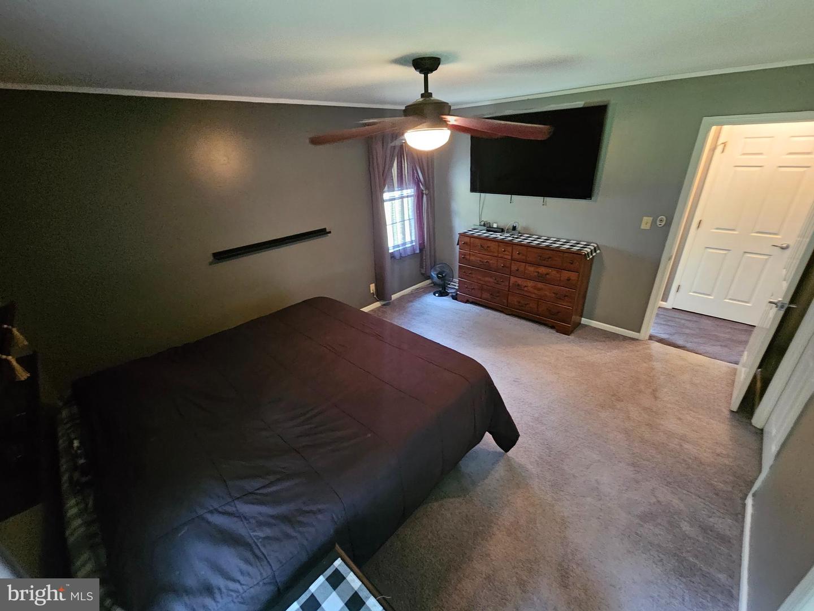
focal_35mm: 13
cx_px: 407
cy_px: 306
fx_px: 306
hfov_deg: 106.2
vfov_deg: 89.9
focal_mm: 2.2
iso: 1000
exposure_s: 1/24
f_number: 2.2
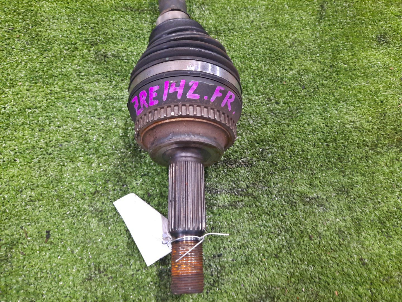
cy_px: 151
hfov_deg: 69.4
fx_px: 290
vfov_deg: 54.9
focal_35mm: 25
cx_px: 201
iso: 339
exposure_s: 1/25
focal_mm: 4.6
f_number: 2
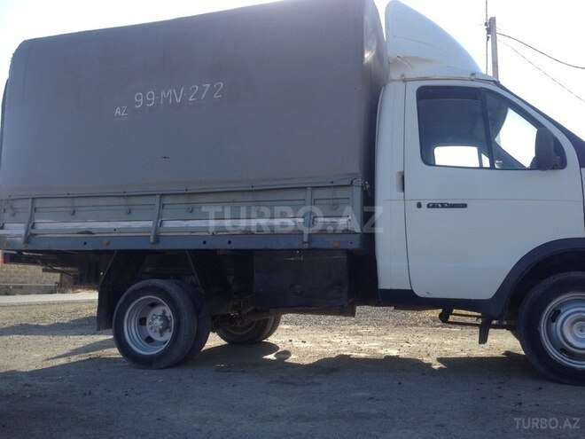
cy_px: 220
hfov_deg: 55.4
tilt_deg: +7.4
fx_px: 558
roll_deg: +0.6
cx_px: 292
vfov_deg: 42.9
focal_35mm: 33
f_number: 2.4
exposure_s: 1/695
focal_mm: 4.12
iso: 50
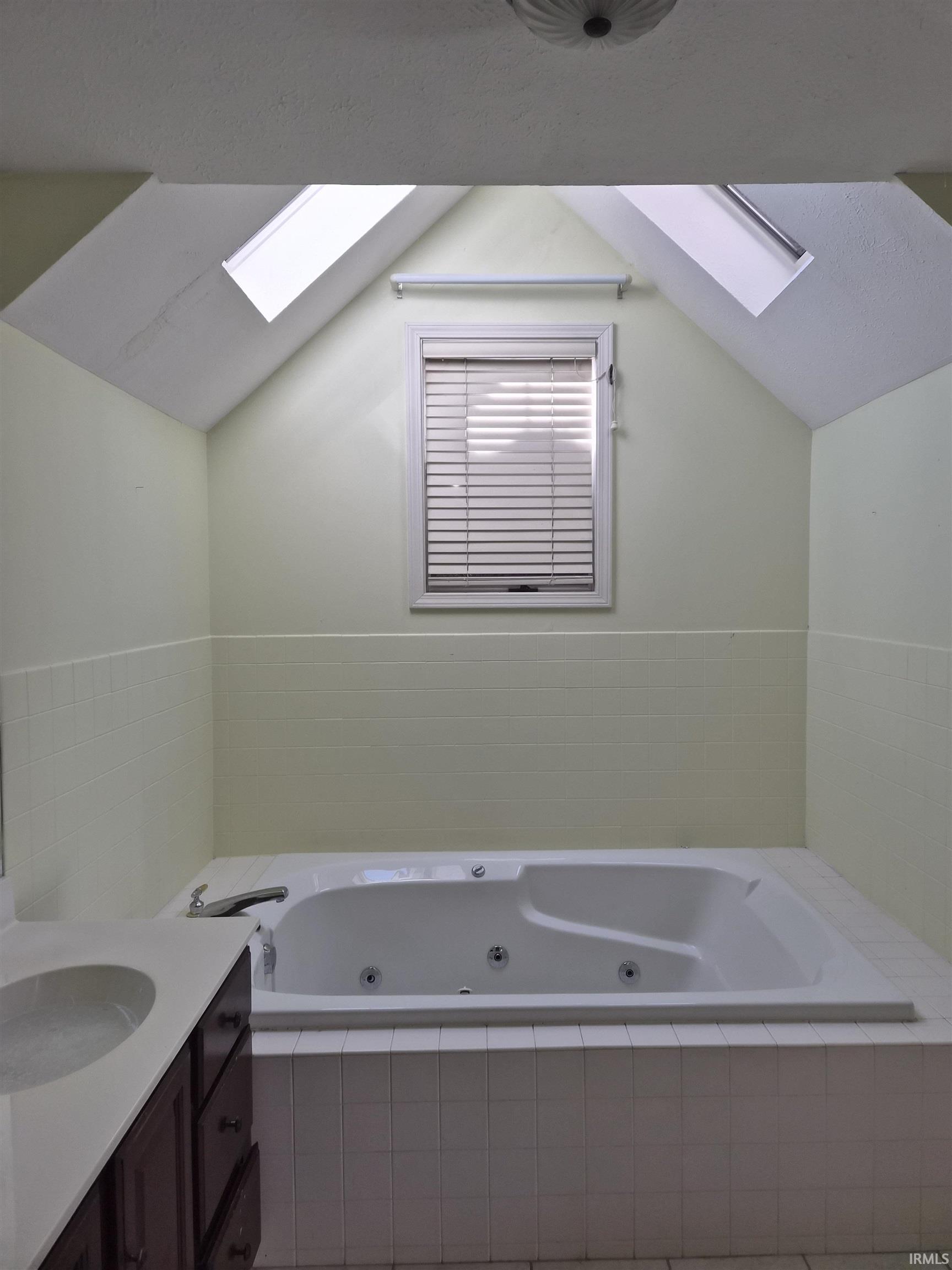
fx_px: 843
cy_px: 635
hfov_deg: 58.9
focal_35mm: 23
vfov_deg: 73.9
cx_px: 476
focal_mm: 5.4
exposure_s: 1/180
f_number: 1.8
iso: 64
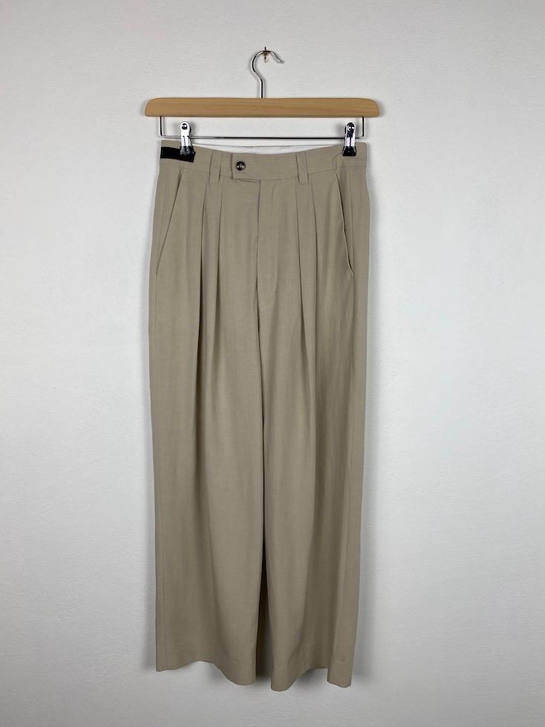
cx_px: 272
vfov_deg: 67.3
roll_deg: -0.9
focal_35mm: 26
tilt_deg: -7.3
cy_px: 364
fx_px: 546
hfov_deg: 53.1
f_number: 1.8
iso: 40
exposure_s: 1/100
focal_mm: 4.25
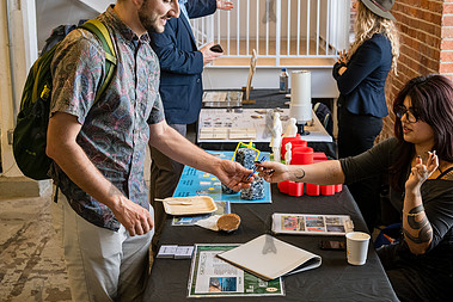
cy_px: 143
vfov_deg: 20.9
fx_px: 818
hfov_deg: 30.9
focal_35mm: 65
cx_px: 245
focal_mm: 38
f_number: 4.5
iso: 2500
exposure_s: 1/320
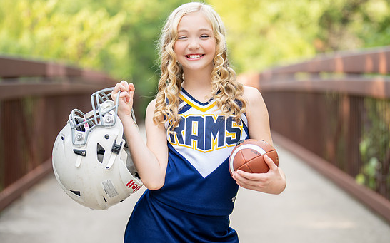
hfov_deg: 27.1
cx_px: 208
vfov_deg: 17.2
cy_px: 126
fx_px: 808
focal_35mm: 76
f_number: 1.2
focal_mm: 50
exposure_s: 1/640
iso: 100
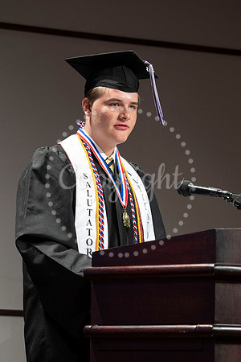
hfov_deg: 6.8
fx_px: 2022
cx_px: 121
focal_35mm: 201
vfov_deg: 10.2
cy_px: 197
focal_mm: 120
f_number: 4
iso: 1000
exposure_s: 1/100
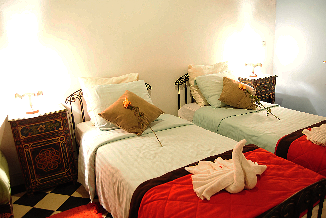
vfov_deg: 45.8
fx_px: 258
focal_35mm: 28
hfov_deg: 64.5
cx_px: 163
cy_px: 109
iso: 100
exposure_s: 3
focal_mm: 19
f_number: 3.5
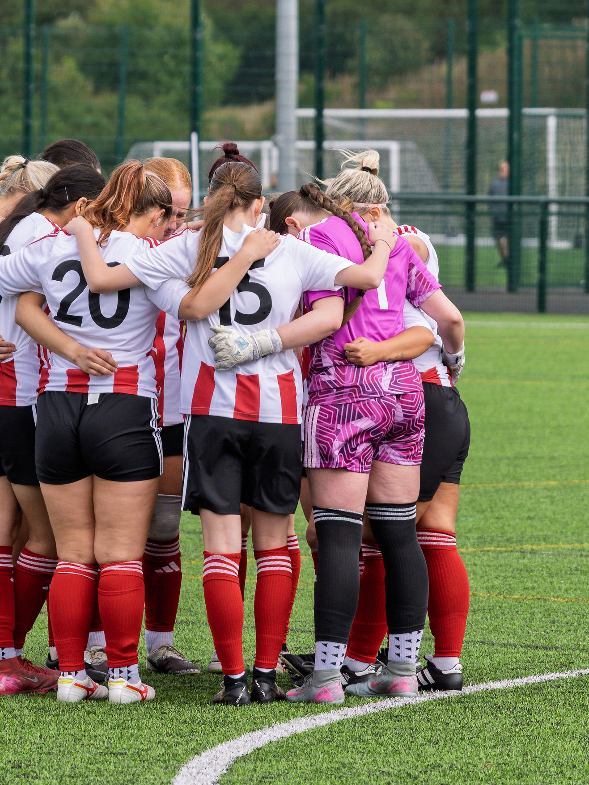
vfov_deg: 6.2
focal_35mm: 319
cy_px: 237
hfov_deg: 4.7
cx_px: 115
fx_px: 7237
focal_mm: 120
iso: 180
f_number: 4
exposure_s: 1/1000
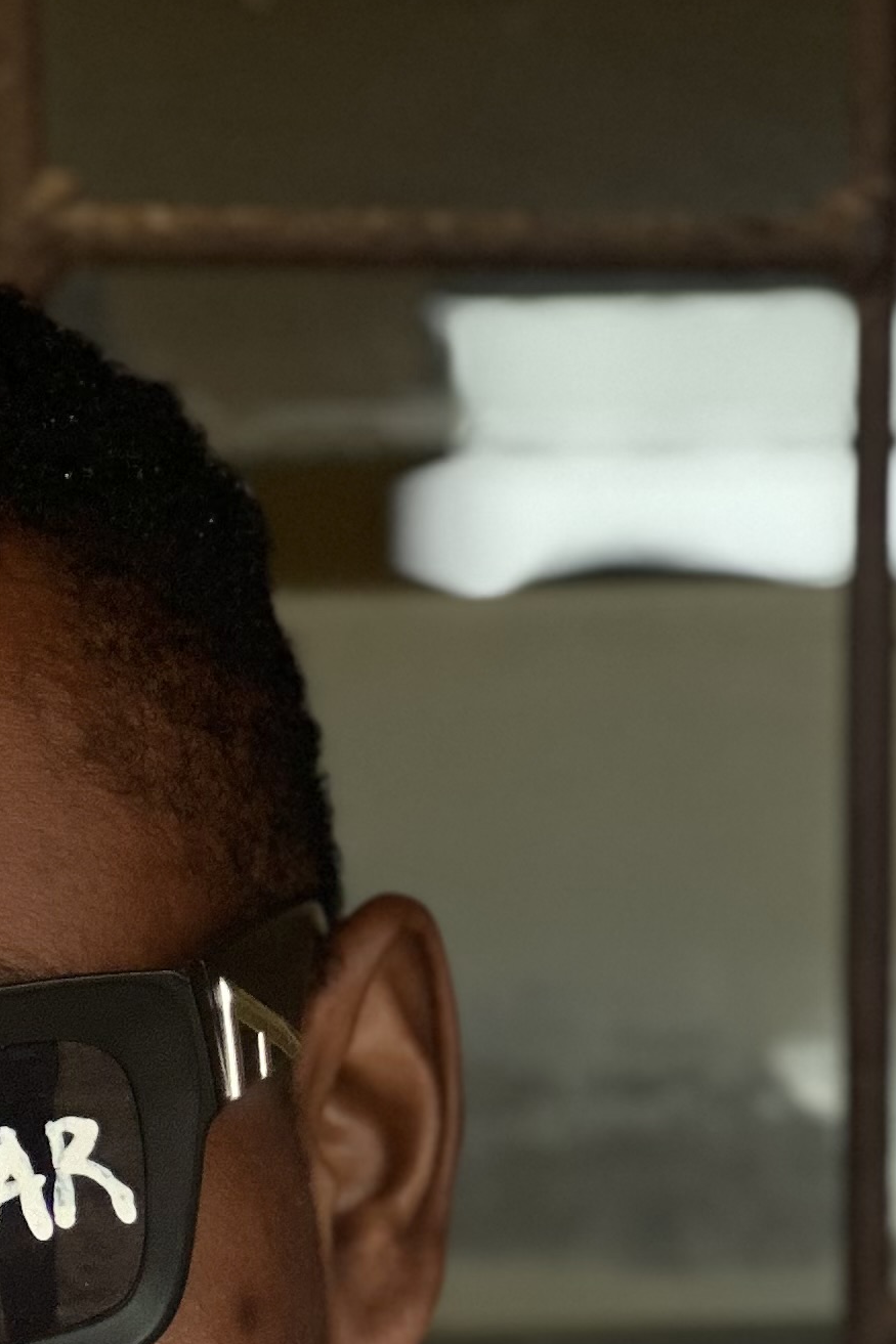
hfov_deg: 5.6
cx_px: -208
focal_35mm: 246
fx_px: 9186
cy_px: 1969
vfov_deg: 8.2
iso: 125
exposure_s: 1/121
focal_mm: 9
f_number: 2.8
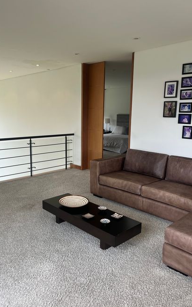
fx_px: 234
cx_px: 84
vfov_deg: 66.5
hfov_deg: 44.5
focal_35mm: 28
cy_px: 154
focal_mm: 5.1
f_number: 1.6
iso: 40
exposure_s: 1/122
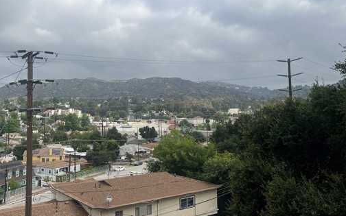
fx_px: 330
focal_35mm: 35
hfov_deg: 54.7
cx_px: 131
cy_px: 84
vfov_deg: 36.1
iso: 50
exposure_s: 1/4310
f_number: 1.6
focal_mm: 5.1
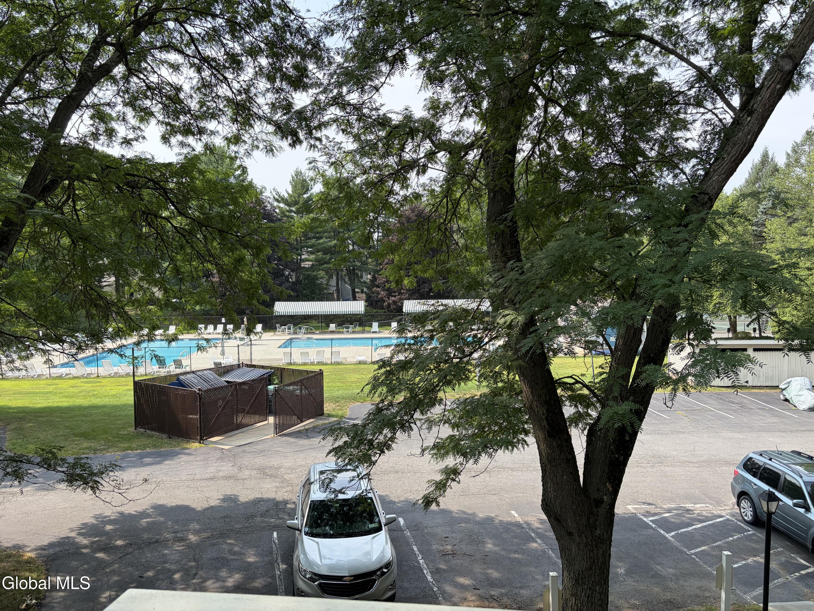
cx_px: 407
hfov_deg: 67.3
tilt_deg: -2.3
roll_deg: +1.3
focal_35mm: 26
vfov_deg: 53.1
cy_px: 306
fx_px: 611
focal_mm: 5.96
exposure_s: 1/1751
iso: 64
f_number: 1.6
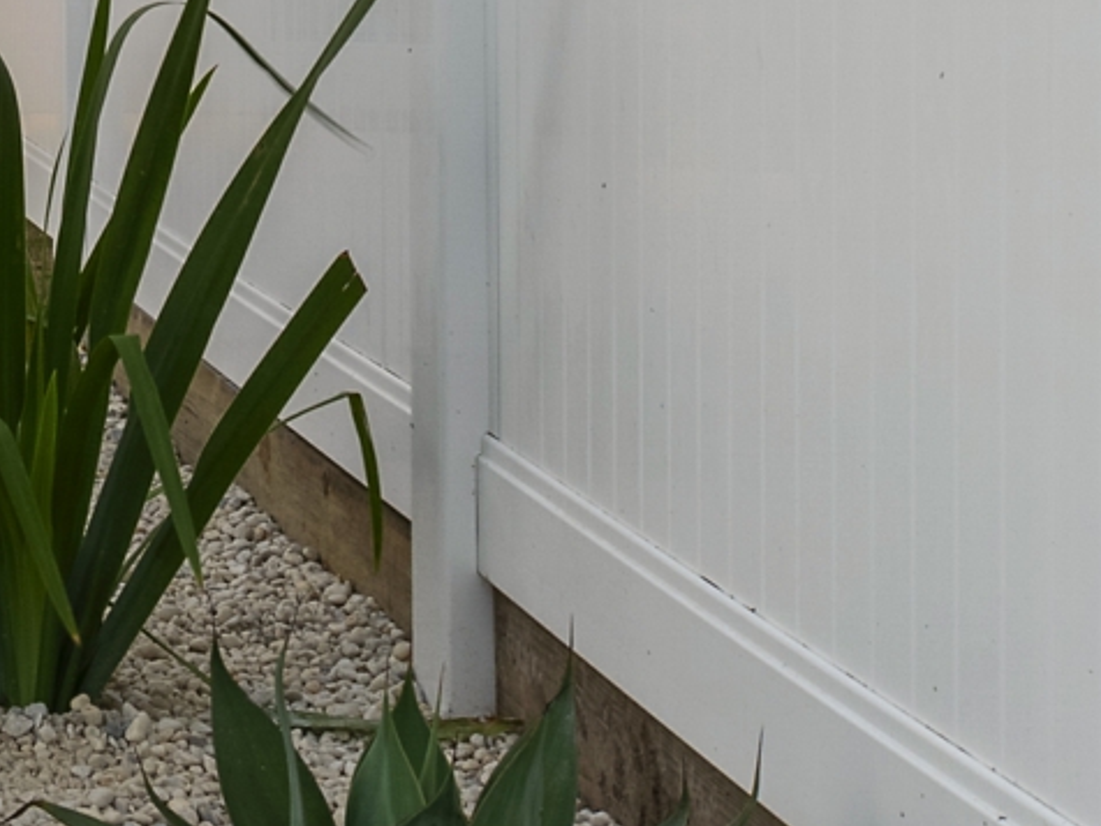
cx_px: -687
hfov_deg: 17.5
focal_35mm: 97
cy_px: -289
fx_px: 3085
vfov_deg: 14.5
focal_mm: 20
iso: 400
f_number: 11
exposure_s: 1/20
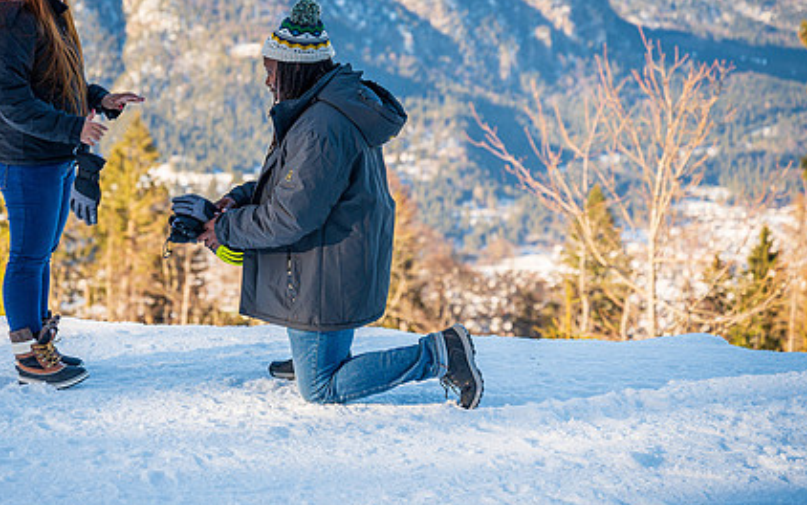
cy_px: 210
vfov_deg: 13.4
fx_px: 2156
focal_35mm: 98
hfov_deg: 21.1
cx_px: 289
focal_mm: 70
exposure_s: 1/200
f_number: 3.5
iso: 100
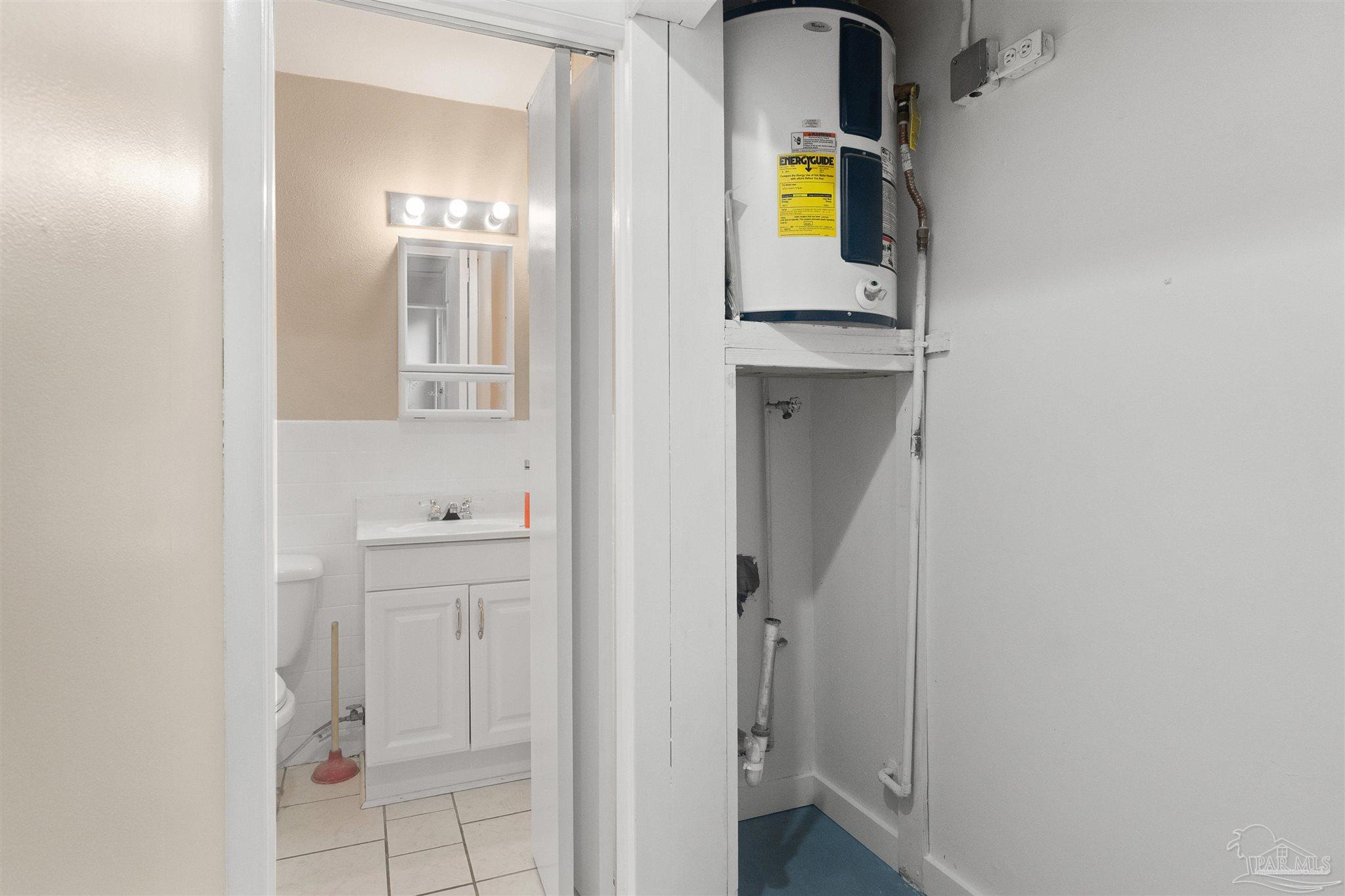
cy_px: 448
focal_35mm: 18
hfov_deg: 90.0
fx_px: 672
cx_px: 672
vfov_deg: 67.4
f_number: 5.6
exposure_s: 1/30
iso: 800
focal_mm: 12
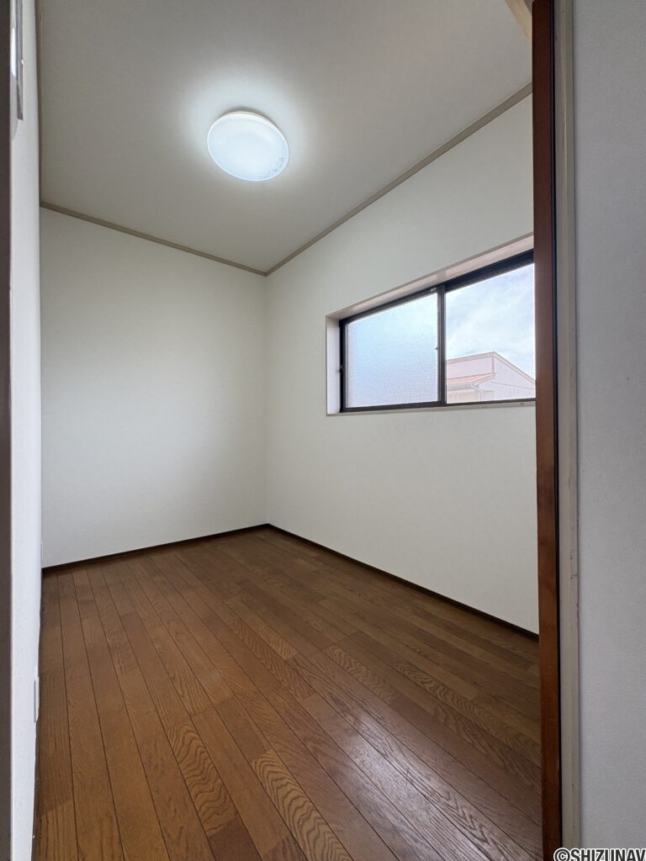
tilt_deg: +0.6
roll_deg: +0.6
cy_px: 430
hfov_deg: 85.7
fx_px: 348
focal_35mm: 14
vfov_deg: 102.1
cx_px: 323
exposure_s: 1/151
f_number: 2.2
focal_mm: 2.22
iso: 64
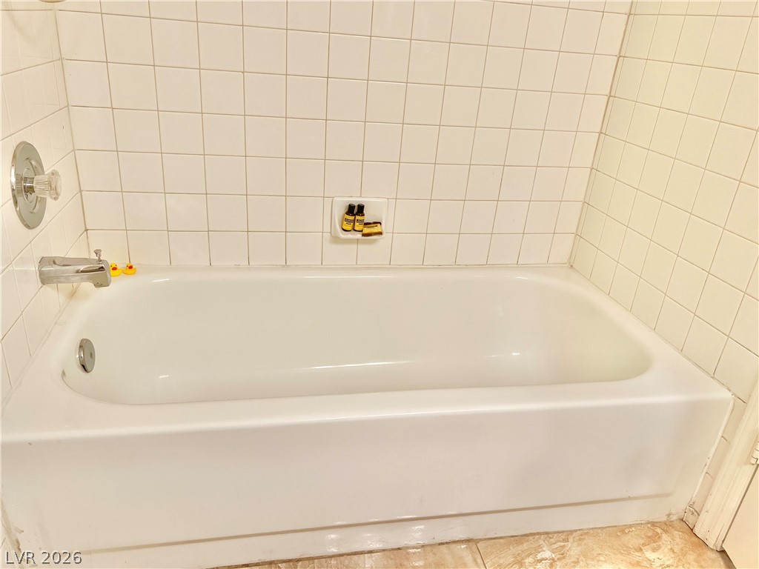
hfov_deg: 67.3
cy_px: 284
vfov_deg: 53.1
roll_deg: -4.6
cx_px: 380
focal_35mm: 26
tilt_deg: -25.2
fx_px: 570
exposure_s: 1/60
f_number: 1.5
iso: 64
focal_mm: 5.7
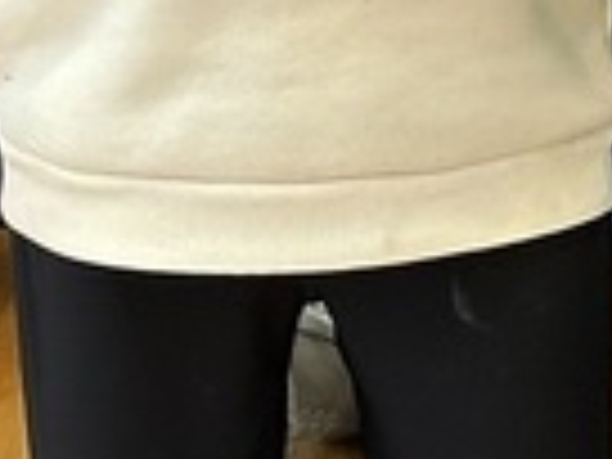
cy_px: -842
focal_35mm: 362
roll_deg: -0.6
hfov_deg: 5.3
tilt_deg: -10.6
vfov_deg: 4.0
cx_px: 1300
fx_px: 6400
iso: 80
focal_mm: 6.86
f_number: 1.78
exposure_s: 1/66
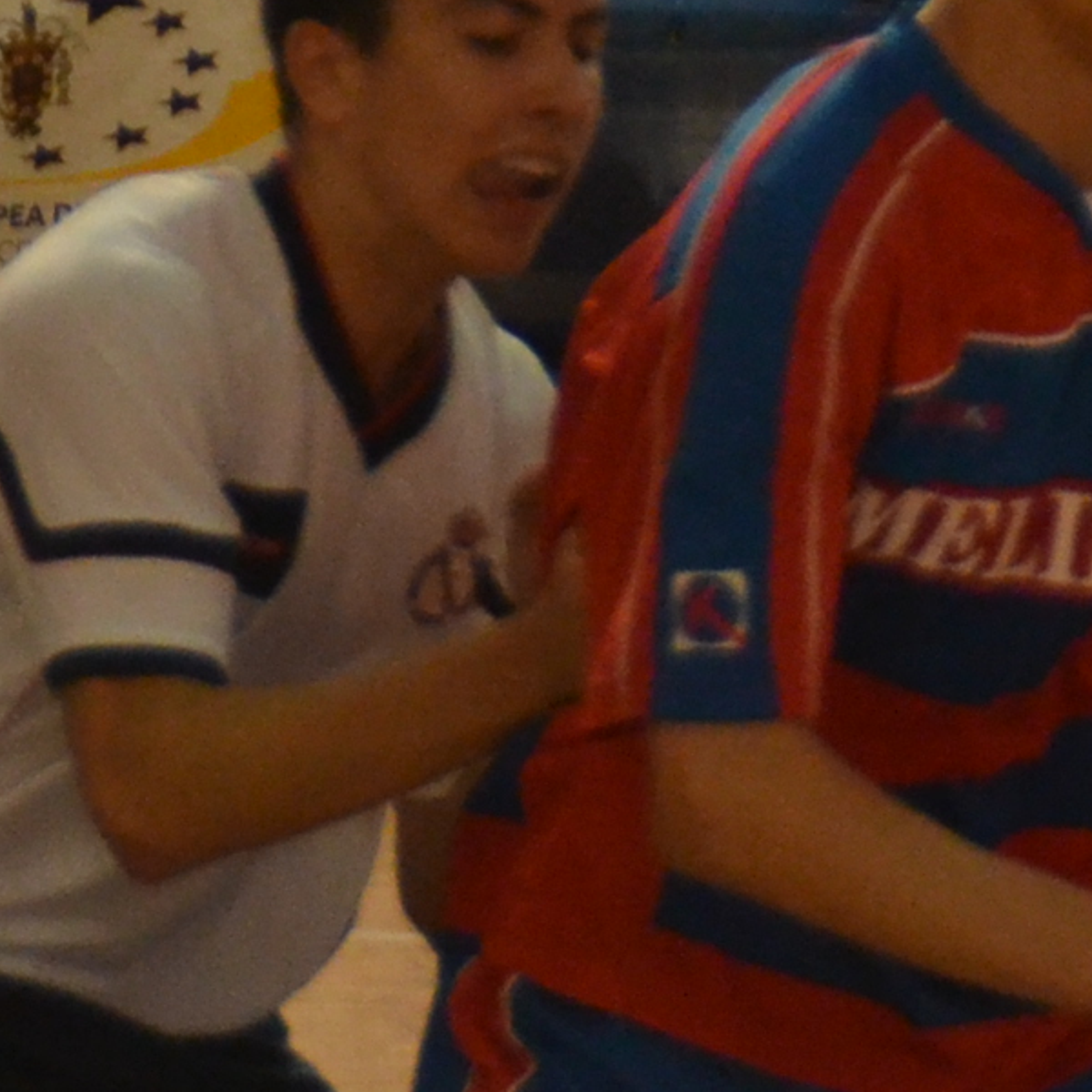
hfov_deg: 2.8
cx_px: 834
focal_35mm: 624
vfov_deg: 2.8
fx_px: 22287
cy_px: 934
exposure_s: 1/500
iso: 1800
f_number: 5.6
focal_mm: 85
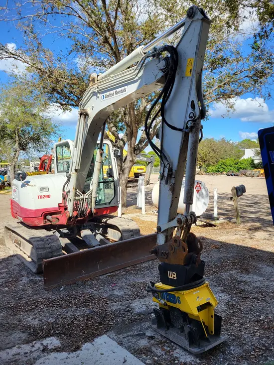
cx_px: 137
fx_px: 274
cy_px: 182
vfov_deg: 67.3
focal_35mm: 26
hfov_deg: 53.1
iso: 40
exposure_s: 1/1571
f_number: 1.8
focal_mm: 5.4
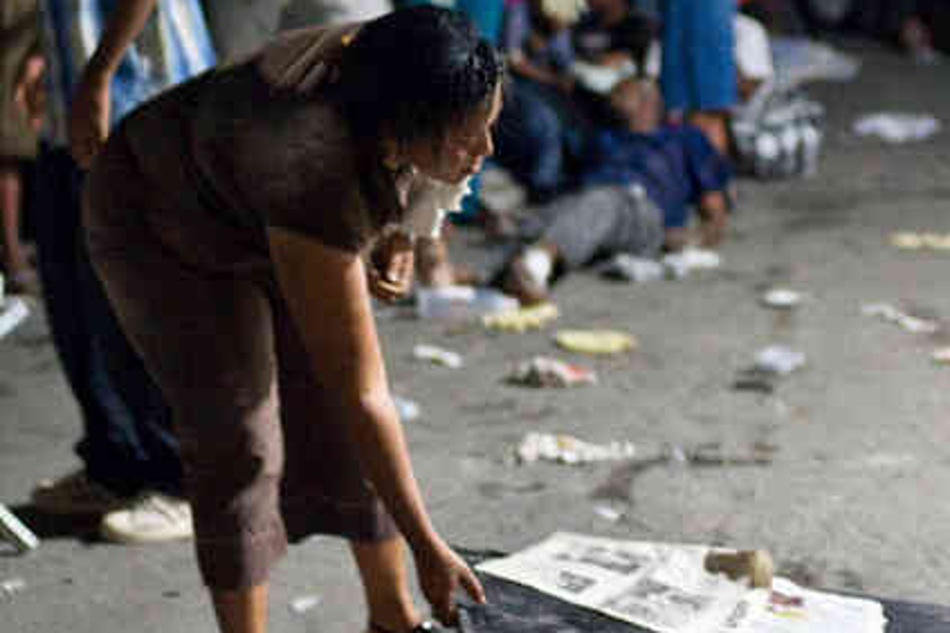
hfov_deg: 18.2
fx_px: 2955
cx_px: 346
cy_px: 199
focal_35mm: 112
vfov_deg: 12.2
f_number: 1.8
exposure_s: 1/50
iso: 6400
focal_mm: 50
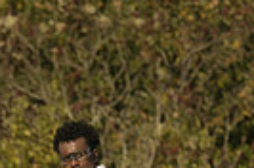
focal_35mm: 1310
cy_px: 357
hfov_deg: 1.6
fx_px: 9221
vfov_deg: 1.0
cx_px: 13
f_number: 6.3
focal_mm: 200
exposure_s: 1/2500
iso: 400
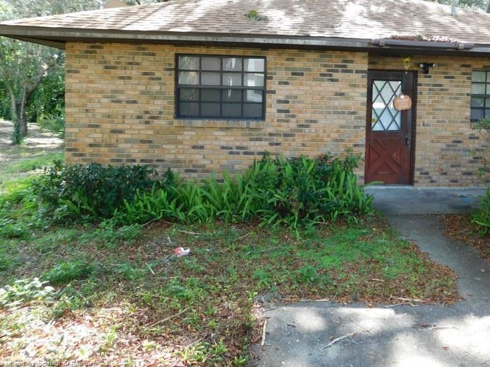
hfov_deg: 57.2
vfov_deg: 44.7
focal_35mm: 31
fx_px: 439
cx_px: 324
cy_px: 120
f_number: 3
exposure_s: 1/100
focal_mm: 4
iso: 125
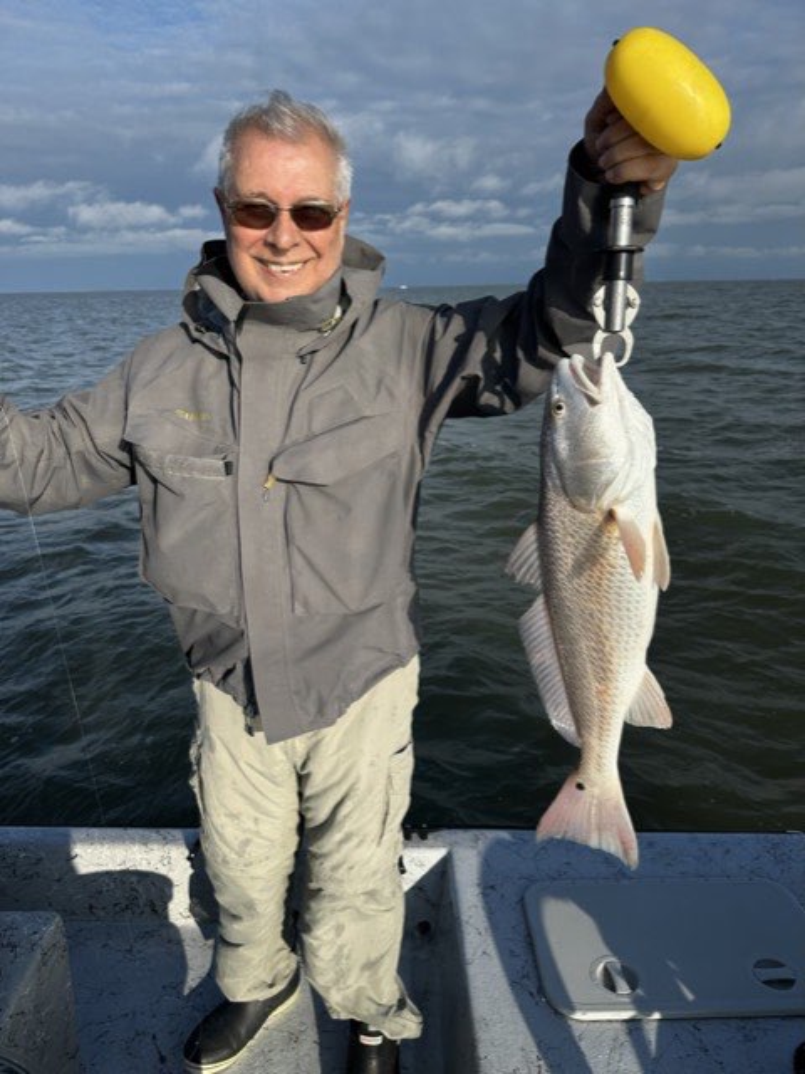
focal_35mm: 24
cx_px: 402
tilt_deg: -19.7
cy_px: 537
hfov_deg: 56.8
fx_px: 744
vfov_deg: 71.6
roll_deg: +1.3
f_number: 1.78
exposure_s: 1/4184
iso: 80
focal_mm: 6.86
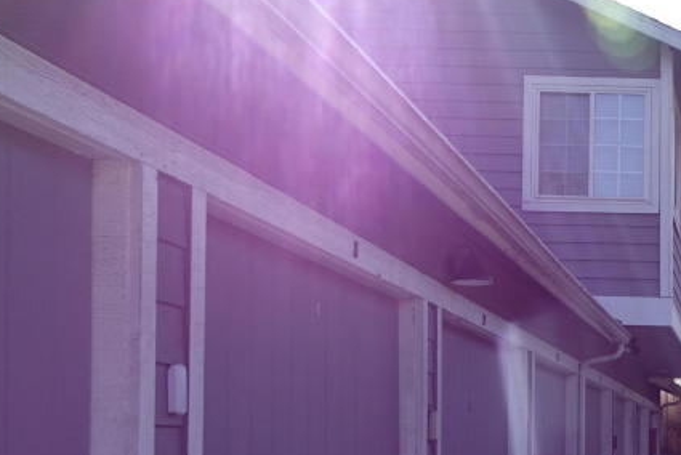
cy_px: 428
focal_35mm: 65
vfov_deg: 20.4
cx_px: 848
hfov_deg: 26.9
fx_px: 1230
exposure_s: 1/640
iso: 100
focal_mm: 8.8
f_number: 2.8
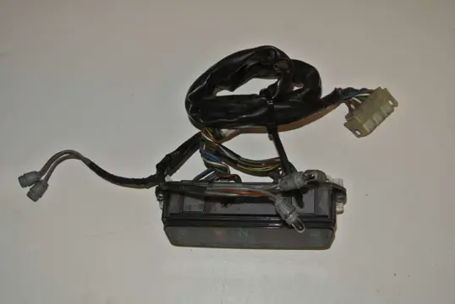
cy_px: 152
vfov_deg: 30.6
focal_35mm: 44
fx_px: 557
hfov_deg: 44.5
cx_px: 228
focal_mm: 16.3
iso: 200
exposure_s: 1/60
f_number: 4.2
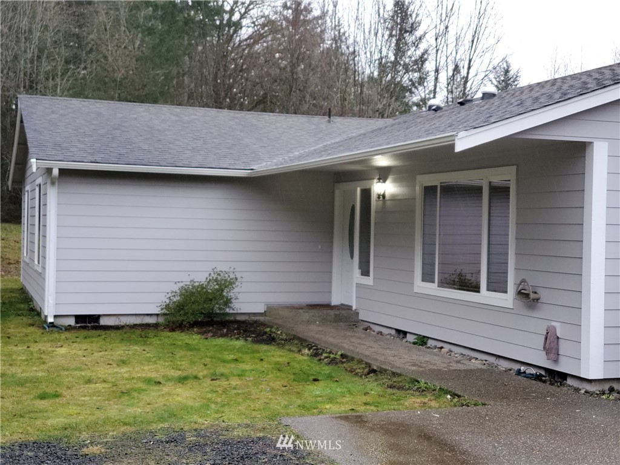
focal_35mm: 52
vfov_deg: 28.0
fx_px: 931
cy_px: 232
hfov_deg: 36.8
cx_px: 310
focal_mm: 6
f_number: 2.1
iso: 50
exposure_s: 1/205
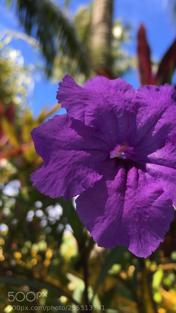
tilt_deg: +13.2
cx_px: 121
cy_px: 156
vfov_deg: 58.0
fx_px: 282
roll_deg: -1.2
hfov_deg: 34.2
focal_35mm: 34
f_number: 2.2
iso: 25
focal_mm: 4.15
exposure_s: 1/475
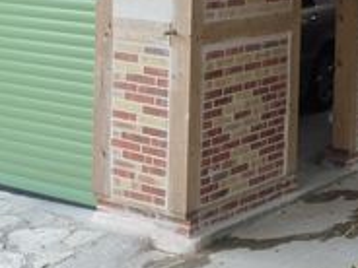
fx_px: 1045
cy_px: -25
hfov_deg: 19.4
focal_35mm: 101
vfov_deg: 14.3
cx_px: 130
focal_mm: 5.5
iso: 125
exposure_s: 1/60
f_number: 3.6
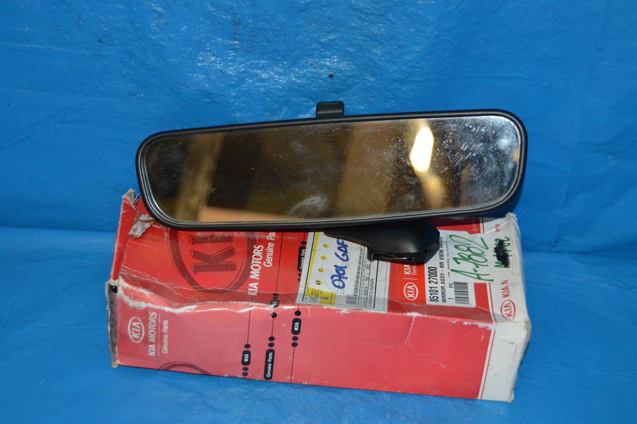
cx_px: 318
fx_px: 1193
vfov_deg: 20.1
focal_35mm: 68
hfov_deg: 29.9
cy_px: 212
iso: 2500
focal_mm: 45
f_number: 5.3
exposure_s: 1/60
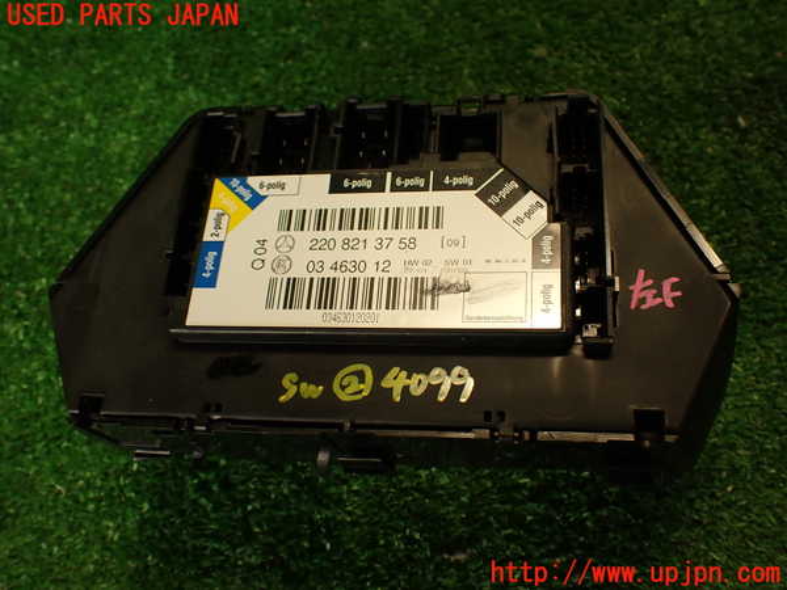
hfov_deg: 56.8
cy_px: 295
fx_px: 728
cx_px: 394
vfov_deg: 44.2
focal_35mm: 32
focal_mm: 5.79
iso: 200
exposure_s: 1/60
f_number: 2.4
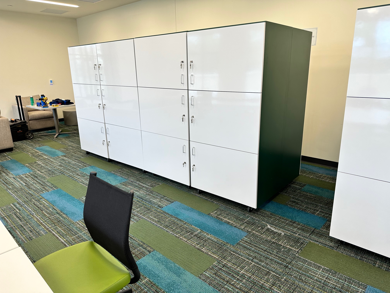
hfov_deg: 71.6
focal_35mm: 24
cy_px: 146
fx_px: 270
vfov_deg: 56.8
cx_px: 195
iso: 80
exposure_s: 1/120
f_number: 1.78
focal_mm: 6.86
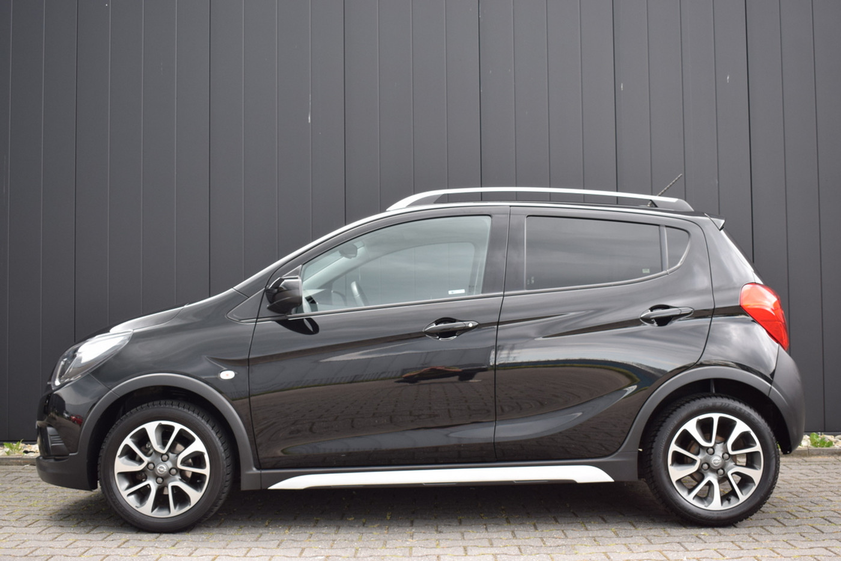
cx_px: 420
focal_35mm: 42
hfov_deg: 46.4
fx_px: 981
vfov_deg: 31.9
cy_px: 280
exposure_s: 1/125
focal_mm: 28
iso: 400
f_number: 5.6
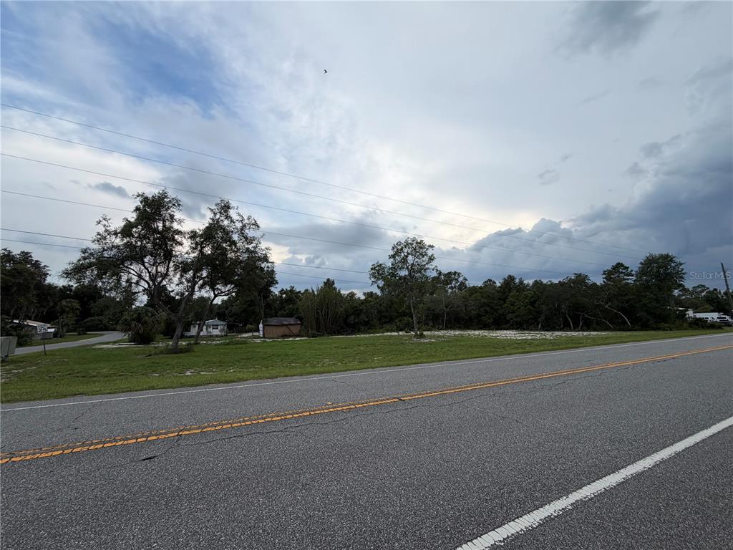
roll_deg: +1.7
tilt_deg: +9.0
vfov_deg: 85.7
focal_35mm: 14
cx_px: 366
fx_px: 296
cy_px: 275
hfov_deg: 102.1
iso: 64
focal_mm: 2.22
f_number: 2.2
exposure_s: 1/486
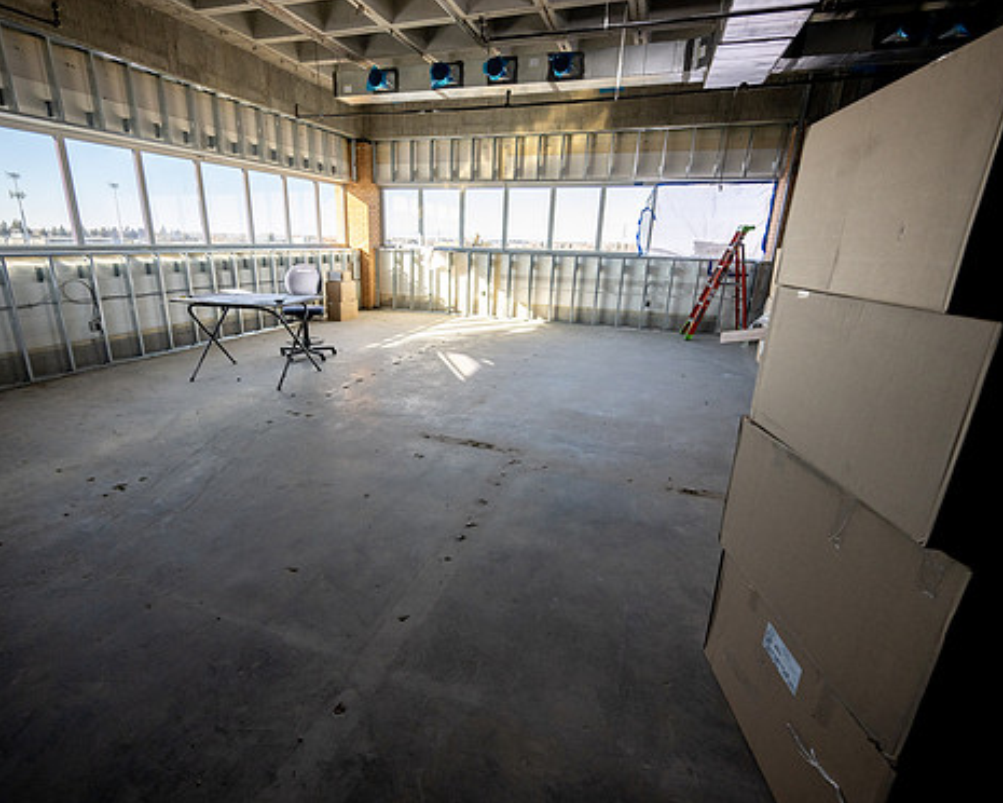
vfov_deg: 77.0
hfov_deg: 89.5
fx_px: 505
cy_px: 411
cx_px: 466
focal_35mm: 17
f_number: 4
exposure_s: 1/1250
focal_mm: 14
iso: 640
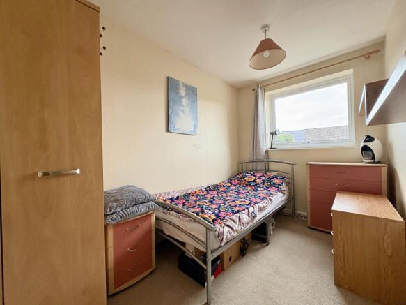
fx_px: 164
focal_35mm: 14
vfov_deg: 85.7
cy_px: 152
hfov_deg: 102.1
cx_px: 203
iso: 400
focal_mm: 2.22
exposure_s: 1/60
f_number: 2.2
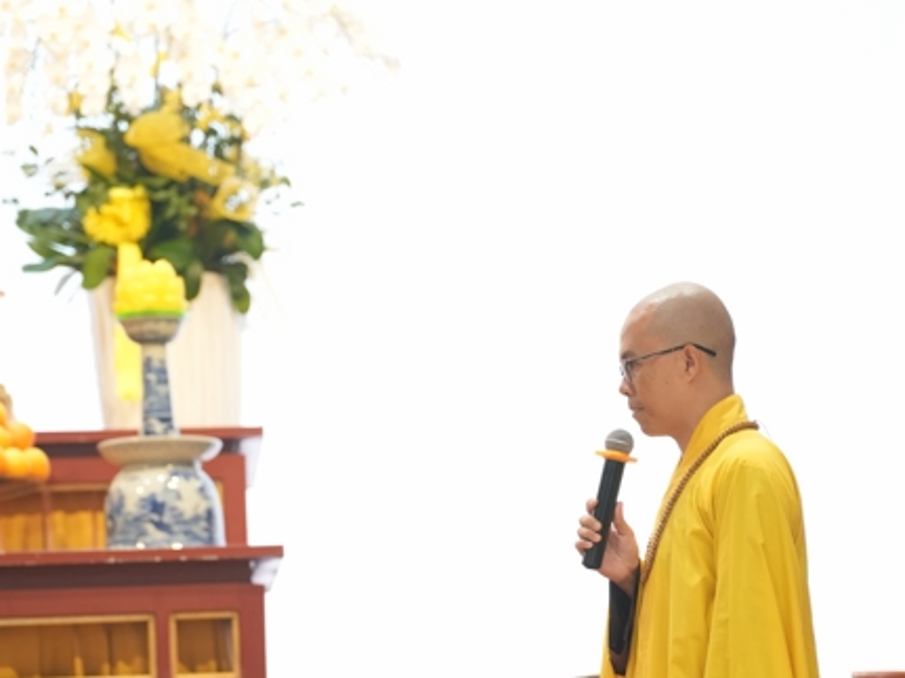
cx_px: 452
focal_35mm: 164
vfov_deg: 9.0
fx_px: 4286
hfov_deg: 12.1
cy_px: 588
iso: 2000
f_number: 2.8
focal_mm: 113
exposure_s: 1/160
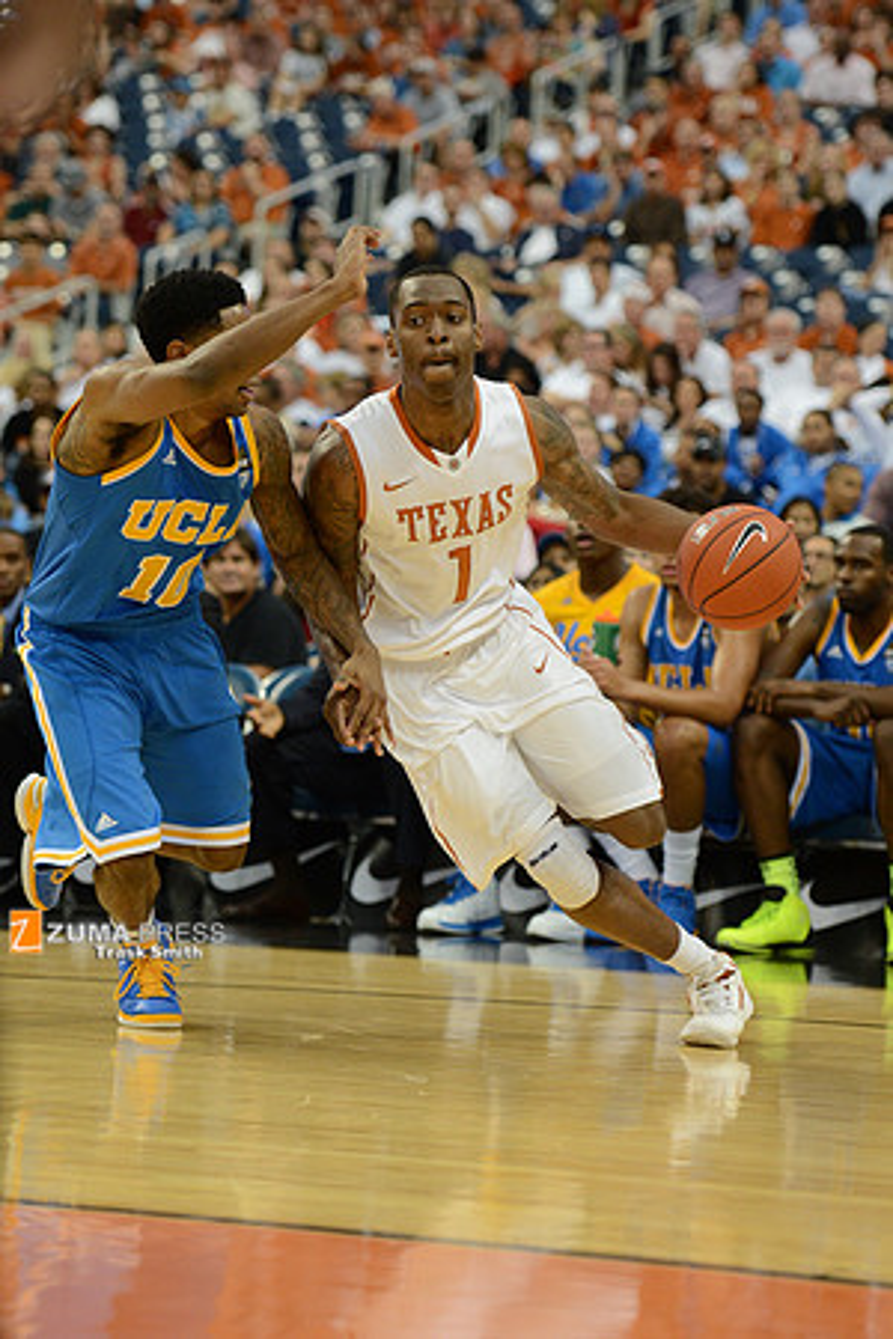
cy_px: 670
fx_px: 3795
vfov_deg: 20.0
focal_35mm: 102
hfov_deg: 13.4
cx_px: 446
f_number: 2.8
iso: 2000
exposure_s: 1/1250
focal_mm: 102
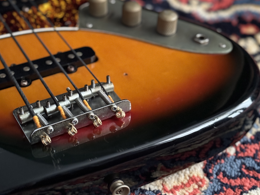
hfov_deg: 27.8
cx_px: 130
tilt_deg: -39.8
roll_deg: -1.3
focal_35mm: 70
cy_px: 93
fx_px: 526
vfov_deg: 21.0
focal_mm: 6.76
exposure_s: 1/30
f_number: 1.78
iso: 640
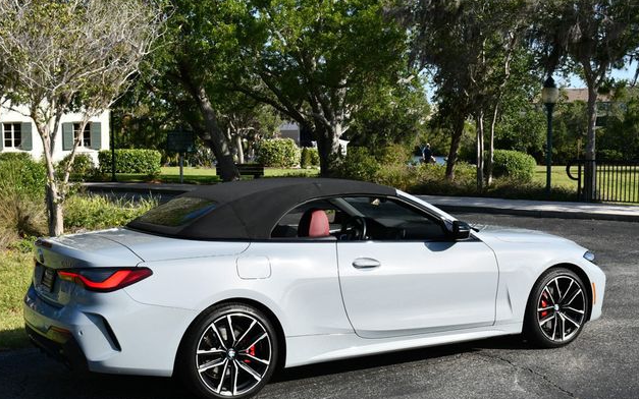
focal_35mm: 50
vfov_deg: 25.8
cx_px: 314
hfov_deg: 40.3
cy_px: 208
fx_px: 871
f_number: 8
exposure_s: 1/250
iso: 140
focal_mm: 24
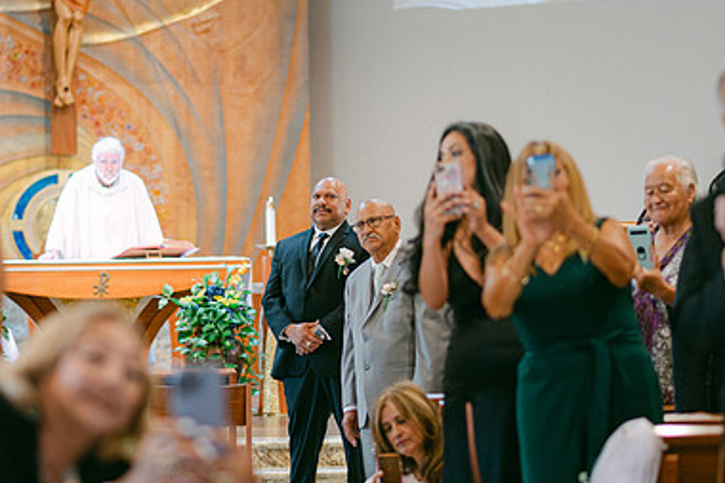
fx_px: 2677
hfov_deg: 15.4
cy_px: 244
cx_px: 279
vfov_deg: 10.3
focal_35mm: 133
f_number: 1.8
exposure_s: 1/125
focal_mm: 85
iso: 400
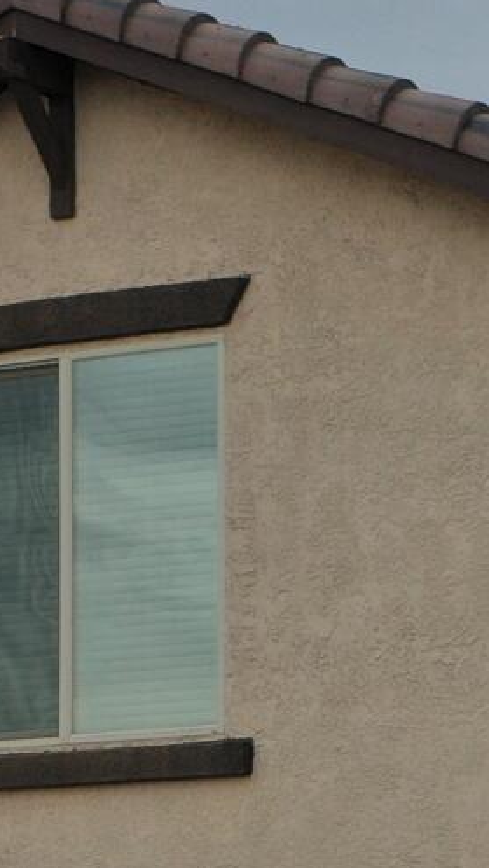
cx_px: 623
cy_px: 1062
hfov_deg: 6.8
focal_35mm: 177
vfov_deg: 11.9
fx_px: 4075
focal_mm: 10.26
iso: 100
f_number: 2.8
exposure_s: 1/2500
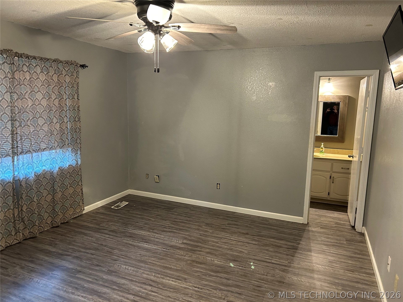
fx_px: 303
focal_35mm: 26
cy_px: 151
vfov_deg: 53.1
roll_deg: -1.9
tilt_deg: -9.3
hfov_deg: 67.3
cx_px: 202
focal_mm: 5.7
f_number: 1.5
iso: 320
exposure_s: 1/60
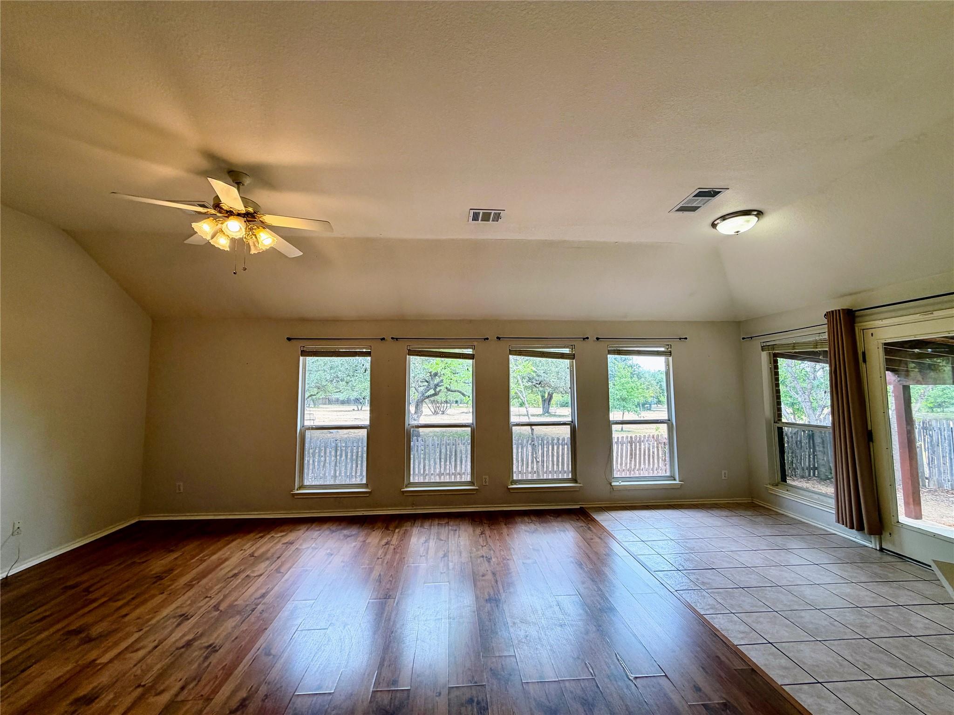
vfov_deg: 85.7
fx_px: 386
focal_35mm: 14
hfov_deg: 102.1
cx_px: 477
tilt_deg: +4.9
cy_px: 358
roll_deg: +0.1
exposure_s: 1/120
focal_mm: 2.22
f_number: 2.2
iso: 100
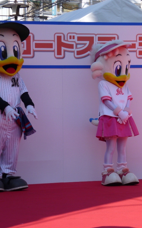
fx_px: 923
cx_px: 83
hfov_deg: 8.8
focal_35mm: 149
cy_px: 114
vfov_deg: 14.0
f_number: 5.2
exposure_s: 1/200
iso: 80
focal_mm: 18.8
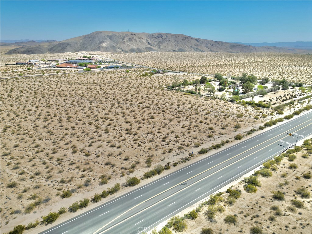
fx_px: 216
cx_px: 156
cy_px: 117
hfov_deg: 71.6
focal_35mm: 24
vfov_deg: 56.8
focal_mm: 6.72
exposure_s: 1/3200
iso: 100
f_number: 1.7
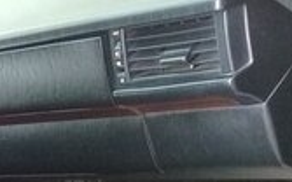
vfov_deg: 9.1
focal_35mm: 130
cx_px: -154
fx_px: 1033
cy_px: 431
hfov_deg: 14.9
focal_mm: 3.3
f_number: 2.2
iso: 80
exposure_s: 1/50
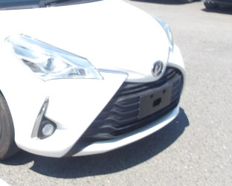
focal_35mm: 54
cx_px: 36
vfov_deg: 28.0
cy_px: 70
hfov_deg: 33.4
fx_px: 371
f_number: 10.4
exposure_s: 1/60
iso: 100
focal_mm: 4.9
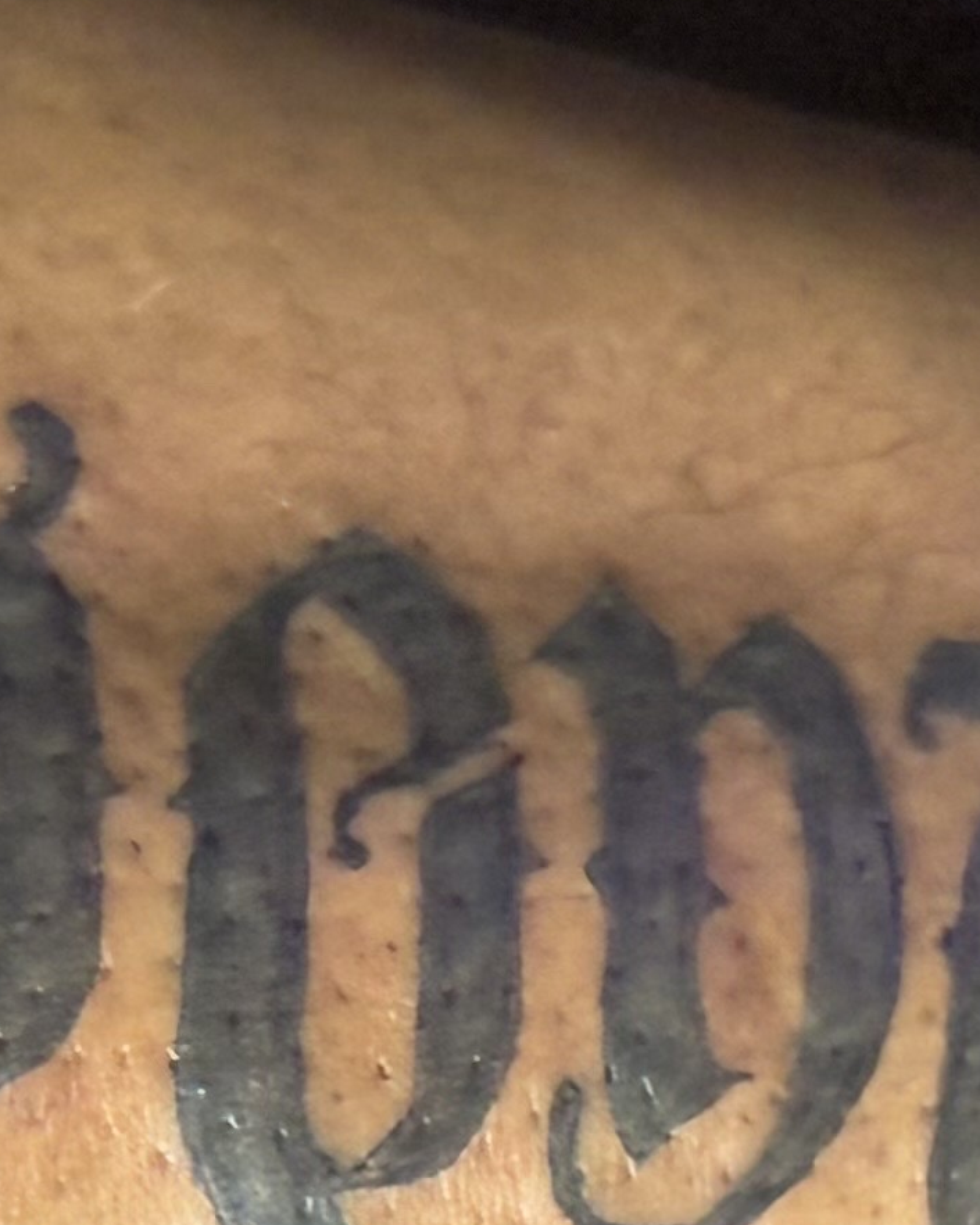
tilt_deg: -58.5
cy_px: 1167
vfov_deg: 17.6
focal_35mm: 107
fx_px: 3881
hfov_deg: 13.9
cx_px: -273
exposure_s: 1/60
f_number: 2.2
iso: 320
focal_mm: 2.22
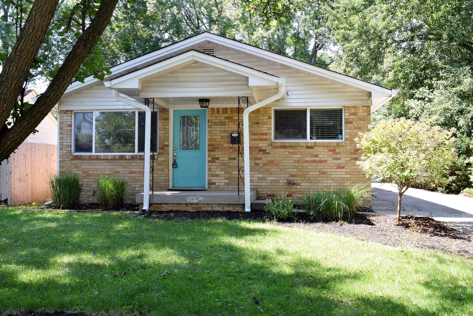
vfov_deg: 40.0
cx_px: 236
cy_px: 158
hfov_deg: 57.2
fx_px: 434
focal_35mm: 33
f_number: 13
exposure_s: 1/40
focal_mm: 22
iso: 400
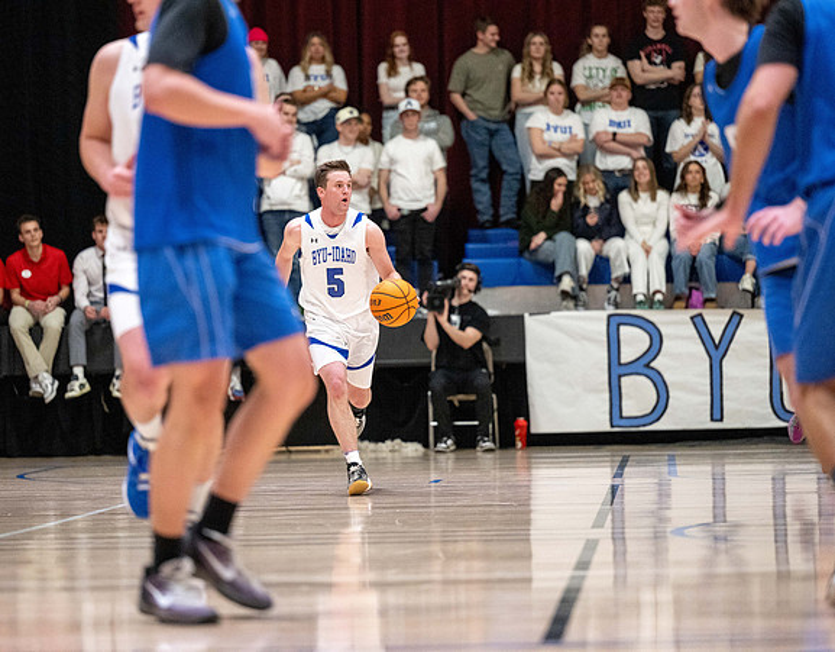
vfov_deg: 8.9
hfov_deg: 11.3
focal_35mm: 172
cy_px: 326
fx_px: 4204
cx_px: 347
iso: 8000
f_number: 2.8
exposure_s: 1/500
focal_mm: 155
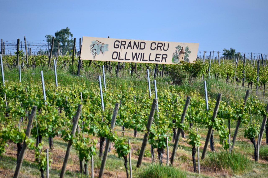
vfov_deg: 5.7
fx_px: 1786
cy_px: 89
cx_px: 134
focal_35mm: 240
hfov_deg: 8.6
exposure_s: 1/640
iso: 200
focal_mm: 160
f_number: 5.3
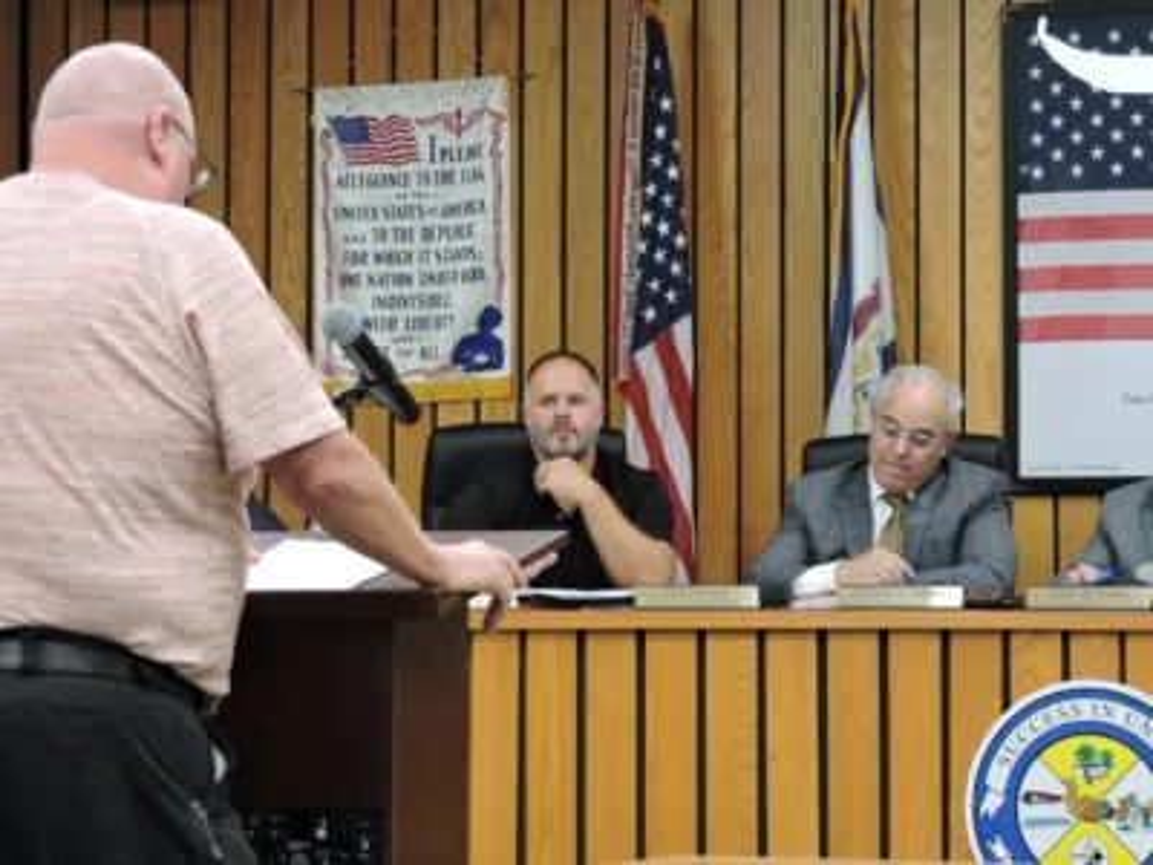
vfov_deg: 11.0
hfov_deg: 14.6
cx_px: 576
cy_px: 432
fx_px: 4497
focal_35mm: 135
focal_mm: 24.1
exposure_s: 1/30
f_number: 4.3
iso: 450
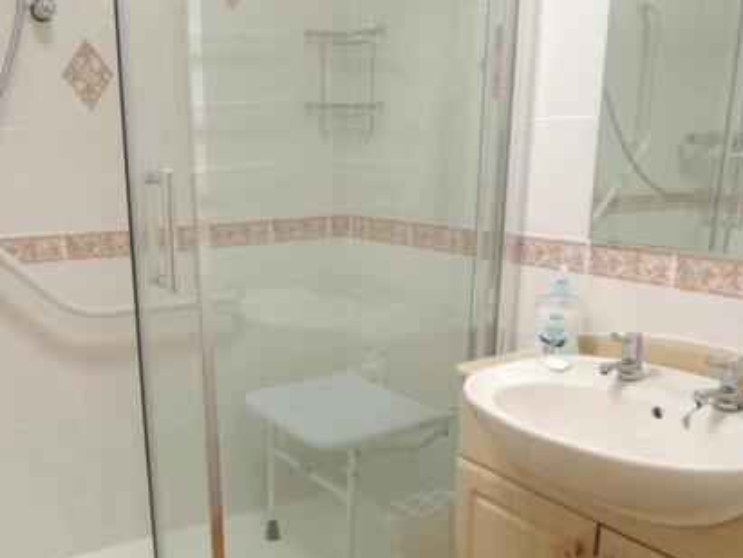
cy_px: 380
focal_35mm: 34
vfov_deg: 41.2
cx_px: 281
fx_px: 730
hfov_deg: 53.4
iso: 400
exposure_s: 1/30
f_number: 3
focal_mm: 4.3
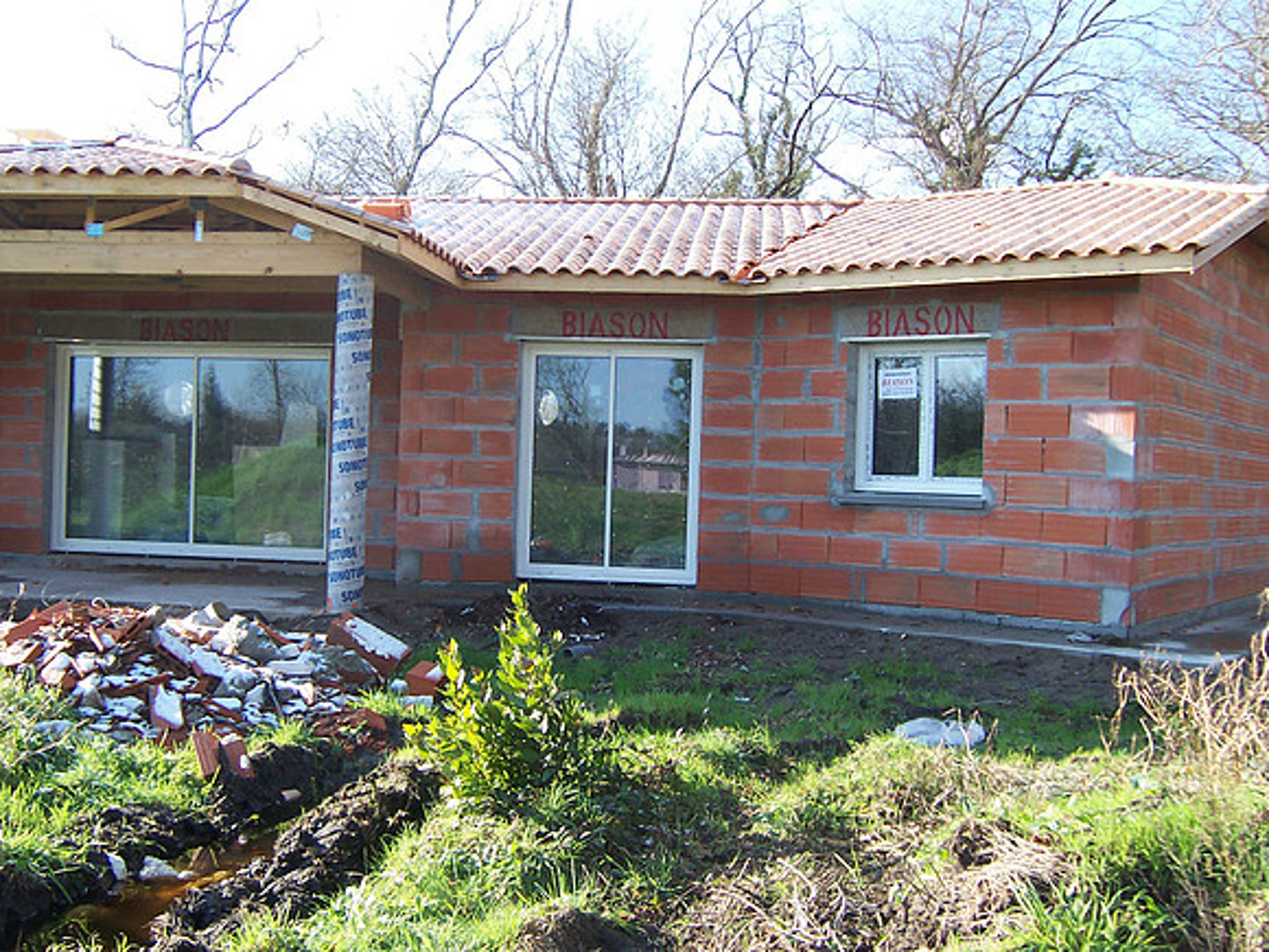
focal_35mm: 36
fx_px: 1320
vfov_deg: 39.7
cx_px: 634
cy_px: 476
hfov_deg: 51.4
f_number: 3.4
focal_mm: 5.6
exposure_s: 1/180
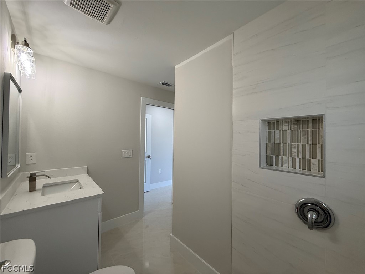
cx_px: 182
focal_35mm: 14
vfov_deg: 85.7
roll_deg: -1.1
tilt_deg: +0.8
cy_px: 137
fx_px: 148
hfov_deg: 102.1
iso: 125
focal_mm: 2.22
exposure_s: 1/120
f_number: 2.2
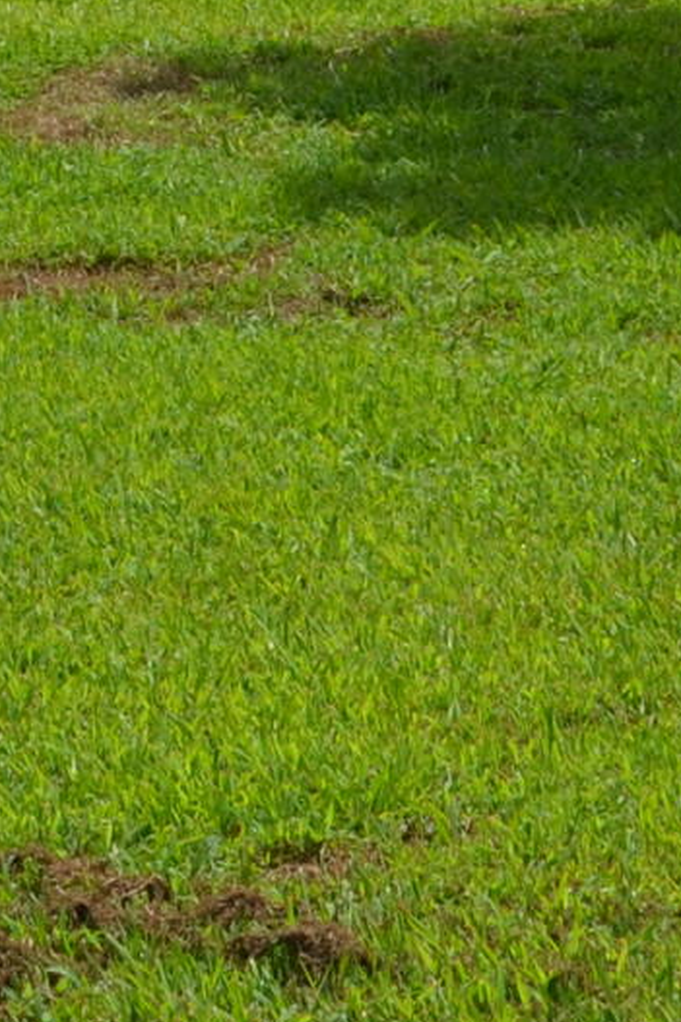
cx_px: -634
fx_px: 6786
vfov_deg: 8.3
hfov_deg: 5.6
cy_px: -859
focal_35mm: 239
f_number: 8
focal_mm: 28
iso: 100
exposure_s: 1/250
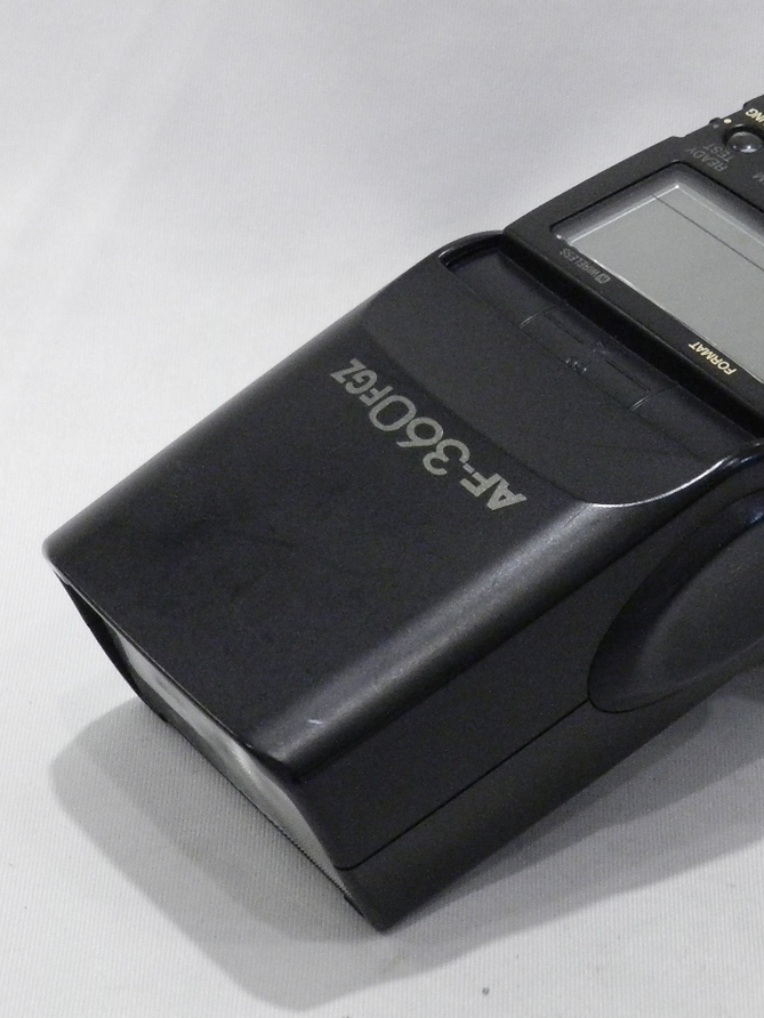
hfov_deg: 13.1
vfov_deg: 17.4
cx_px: 584
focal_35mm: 113
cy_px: 508
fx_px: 3325
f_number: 4.4
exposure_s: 1/125
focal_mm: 14.9
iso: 1600
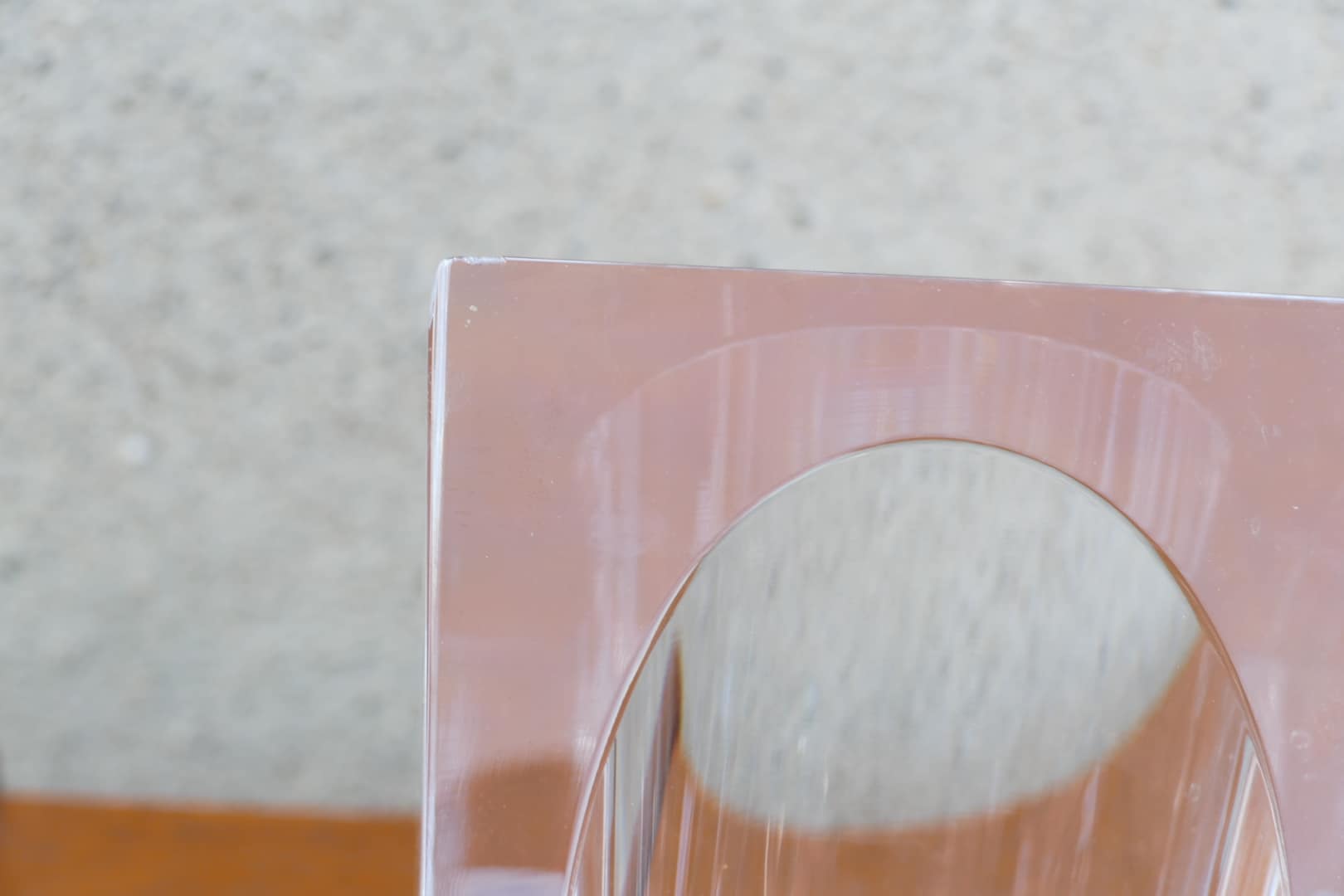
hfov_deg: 20.4
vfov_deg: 13.7
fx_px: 3733
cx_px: 672
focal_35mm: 100
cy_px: 448
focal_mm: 36.53
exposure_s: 1/80
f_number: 4
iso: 200
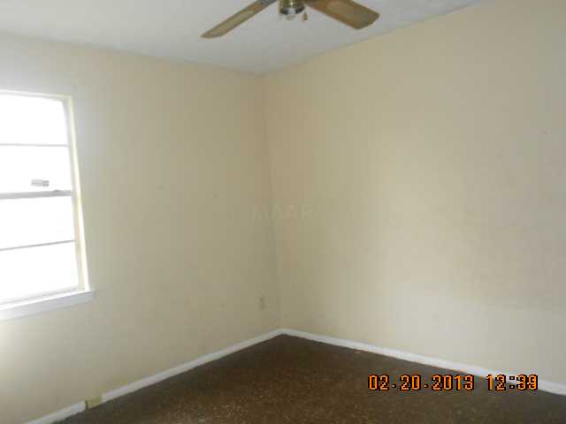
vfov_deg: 48.2
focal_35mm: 29
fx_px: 474
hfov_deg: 61.7
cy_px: 212
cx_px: 283
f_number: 3.4
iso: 320
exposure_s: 1/25
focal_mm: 5.1
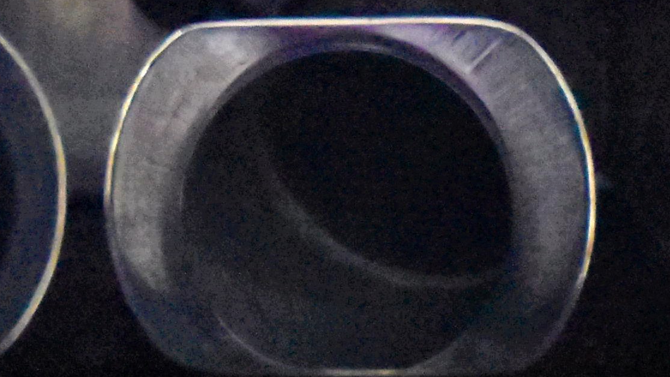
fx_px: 6747
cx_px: 543
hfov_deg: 5.7
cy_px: -113
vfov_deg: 3.2
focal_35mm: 380
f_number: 4.5
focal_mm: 45
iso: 12800
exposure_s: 1/30
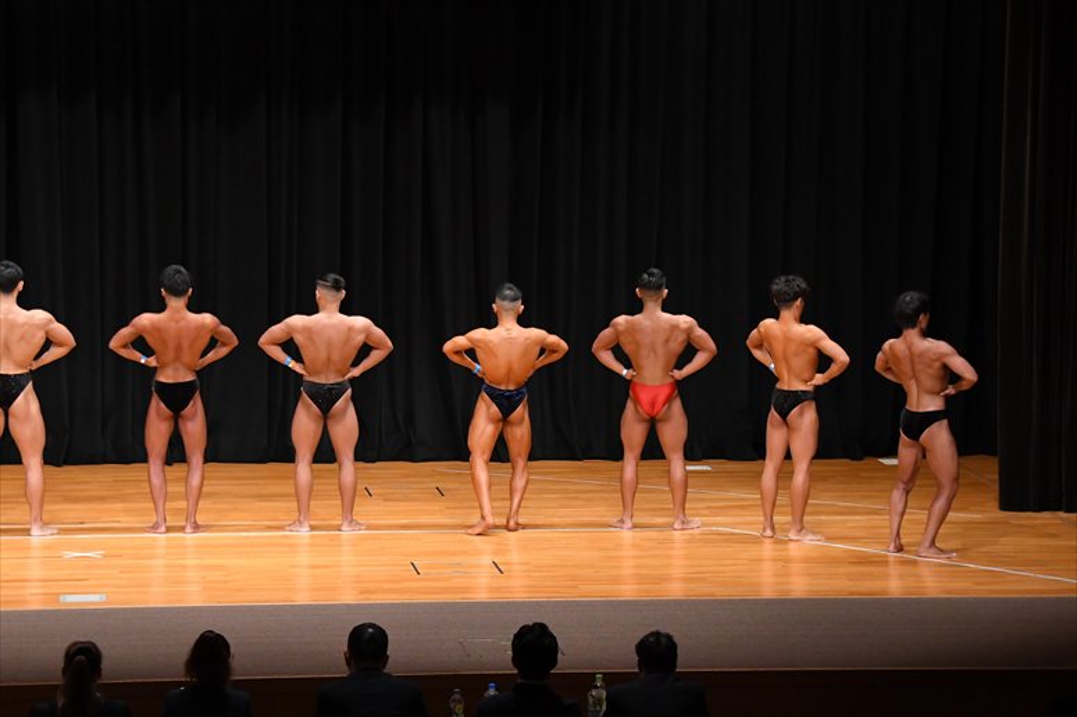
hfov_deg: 16.7
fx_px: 3678
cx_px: 538
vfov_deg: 11.1
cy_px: 358
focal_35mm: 123
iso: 4000
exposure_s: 1/400
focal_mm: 82
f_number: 5.6
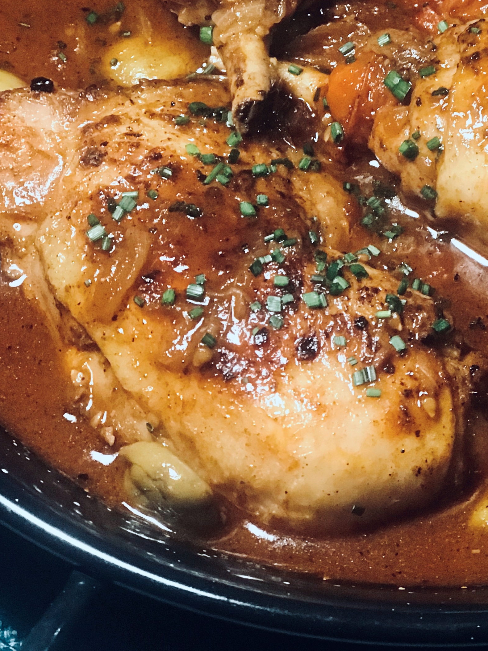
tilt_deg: -51.2
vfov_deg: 17.9
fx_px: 2049
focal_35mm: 109
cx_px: 454
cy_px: 120
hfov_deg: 13.4
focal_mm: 6.6
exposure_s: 1/50
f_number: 2.8
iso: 320
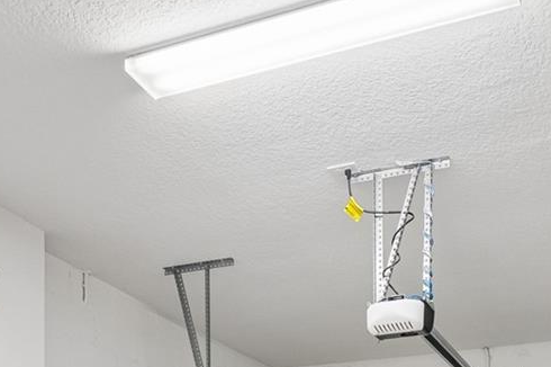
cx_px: 327
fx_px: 749
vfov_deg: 22.1
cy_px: 570
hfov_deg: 40.2
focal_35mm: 49
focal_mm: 10
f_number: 7.1
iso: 100
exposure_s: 1/2.5
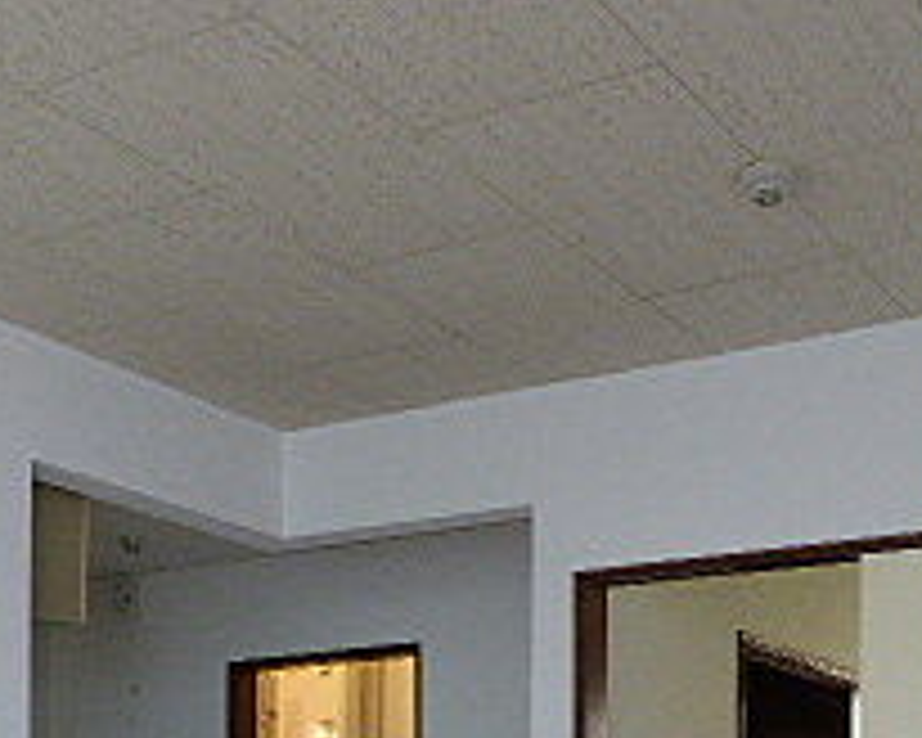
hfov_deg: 30.9
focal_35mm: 61
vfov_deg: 22.9
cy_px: 896
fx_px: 1665
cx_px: 405
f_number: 2.8
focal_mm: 3.58
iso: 200
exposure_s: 1/60
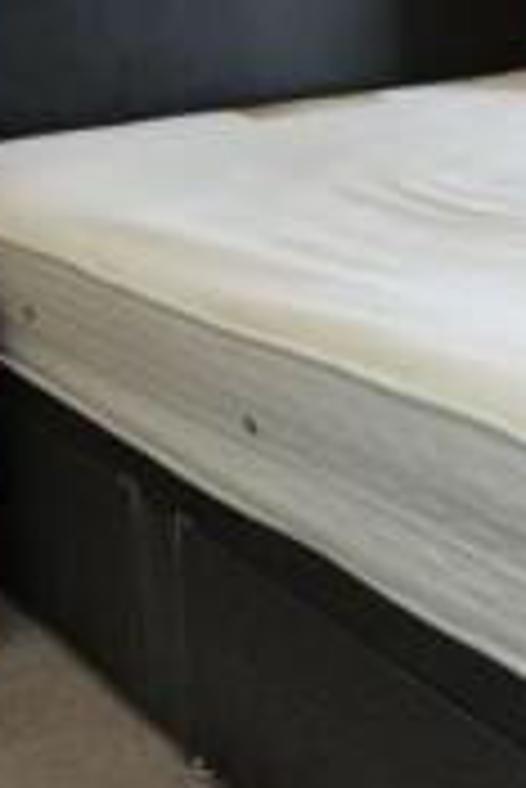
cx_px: 829
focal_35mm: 56
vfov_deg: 32.9
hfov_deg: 20.2
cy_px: 11
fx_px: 1225
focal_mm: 10
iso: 500
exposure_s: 1/60
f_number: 3.5
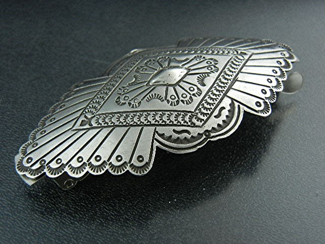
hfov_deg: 36.8
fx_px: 488
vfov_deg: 28.0
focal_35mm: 52
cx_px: 162
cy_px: 122
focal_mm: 9.3
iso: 400
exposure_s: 1/38.4
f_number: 3.9
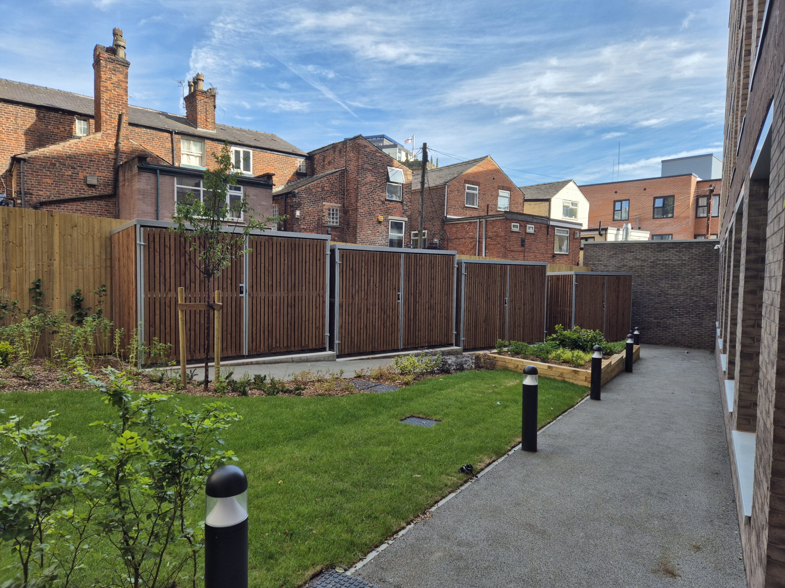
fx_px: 522
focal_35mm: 23
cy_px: 294
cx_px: 392
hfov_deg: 73.9
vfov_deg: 58.9
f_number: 1.8
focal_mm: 5.4
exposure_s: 1/820
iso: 25
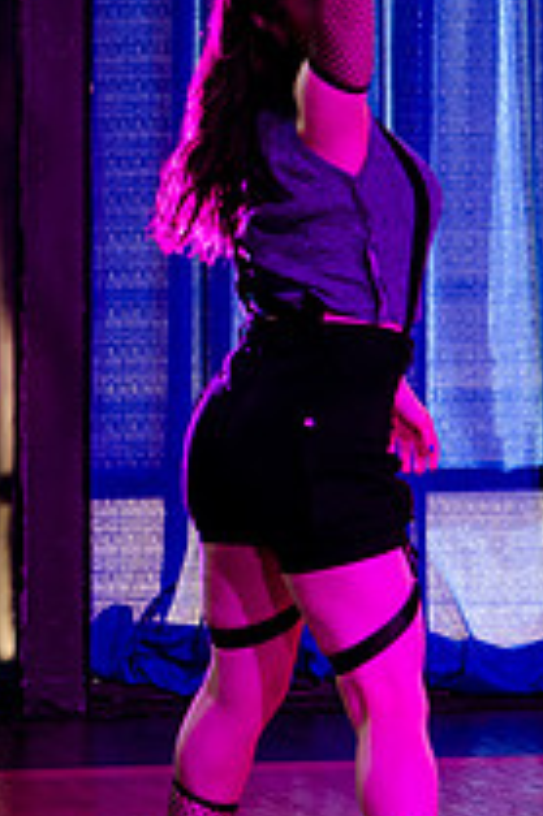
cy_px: 249
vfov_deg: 8.0
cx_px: -136
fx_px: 5869
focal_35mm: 259
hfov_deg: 5.3
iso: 1600
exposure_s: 1/250
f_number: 4
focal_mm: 66
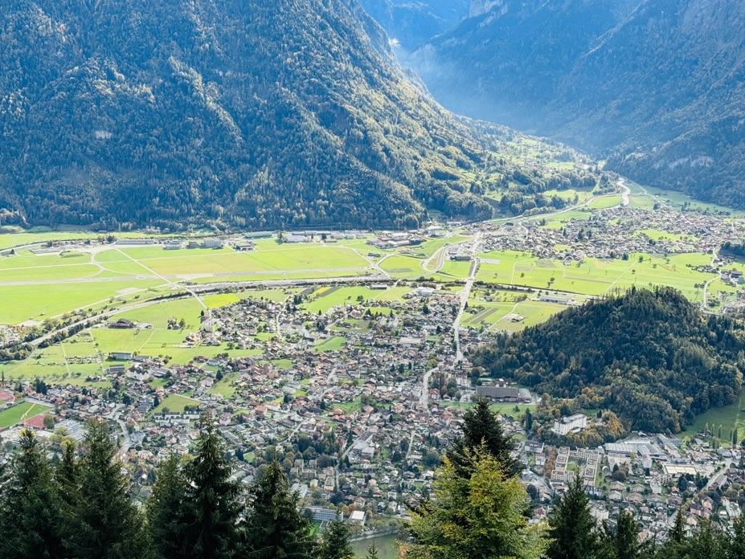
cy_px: 295
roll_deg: -3.0
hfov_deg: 36.2
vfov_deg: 27.5
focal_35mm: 53
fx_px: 1141
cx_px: 378
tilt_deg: -15.1
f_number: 1.78
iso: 64
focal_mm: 6.86
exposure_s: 1/1427
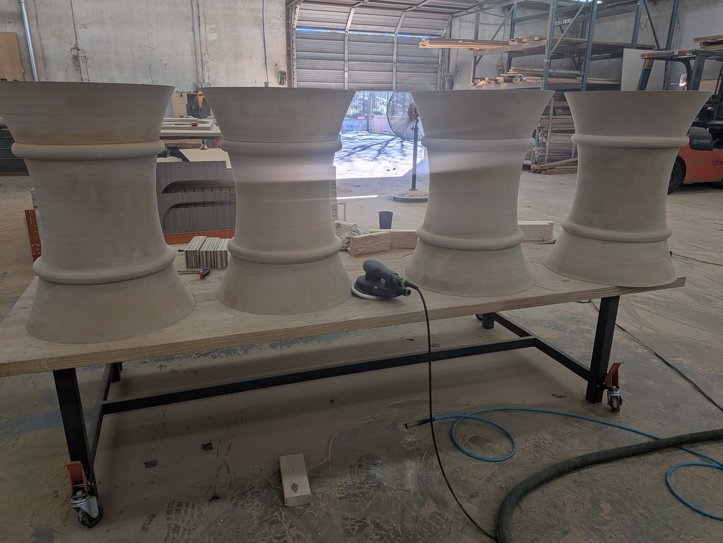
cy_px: 272
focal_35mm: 24
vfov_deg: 56.8
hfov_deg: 71.6
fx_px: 501
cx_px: 362
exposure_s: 1/816
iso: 29
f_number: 1.7
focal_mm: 4.53
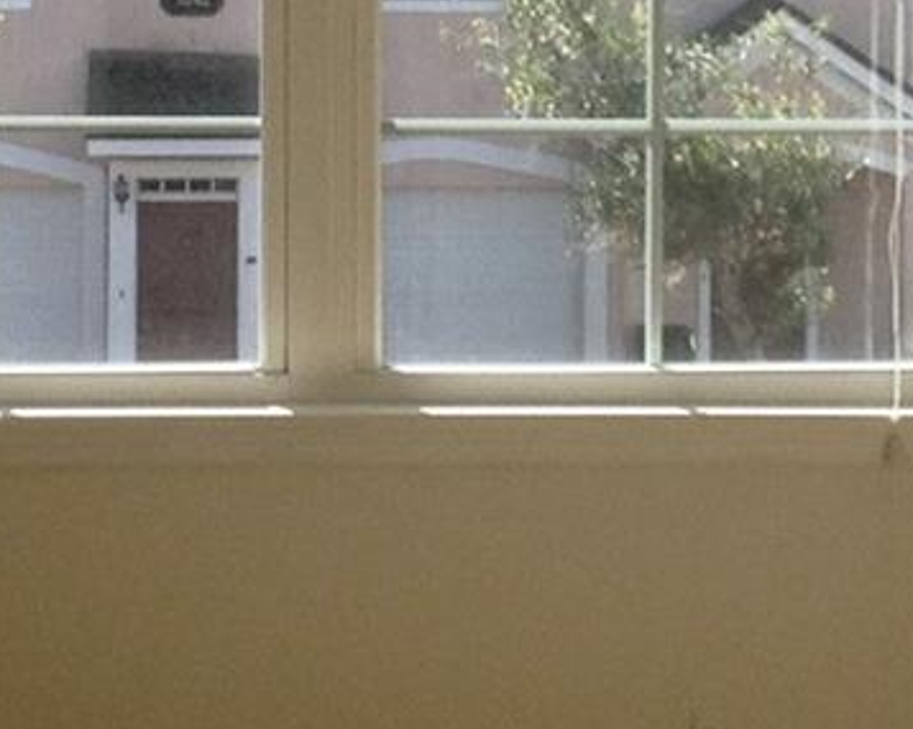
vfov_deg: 10.0
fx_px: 4131
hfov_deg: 12.6
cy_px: -31
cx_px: 604
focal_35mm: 153
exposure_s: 1/299
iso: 50
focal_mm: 4.28
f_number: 2.4
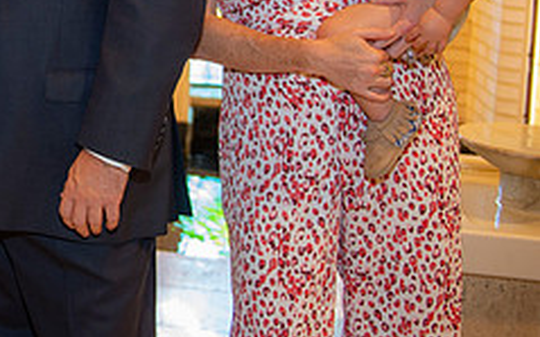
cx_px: -92
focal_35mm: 73
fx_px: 1074
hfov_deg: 25.6
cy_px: -27
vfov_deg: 17.3
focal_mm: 27
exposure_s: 1/100
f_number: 2.8
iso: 1000
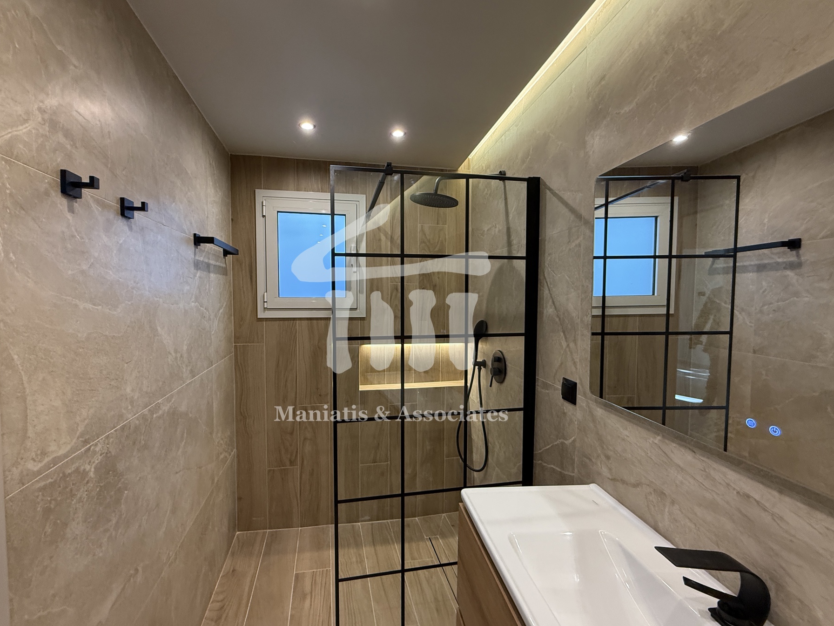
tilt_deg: -3.7
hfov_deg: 98.0
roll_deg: +0.5
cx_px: 390
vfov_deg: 81.7
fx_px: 361
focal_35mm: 15
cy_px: 313
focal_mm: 2.22
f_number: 2.2
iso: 320
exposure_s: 1/100
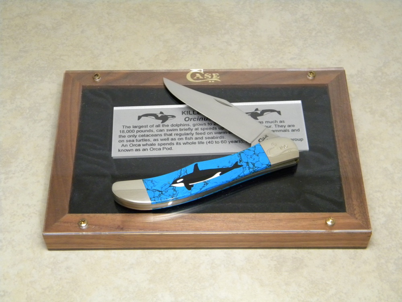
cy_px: 151
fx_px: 650
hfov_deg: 34.3
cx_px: 201
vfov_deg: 26.1
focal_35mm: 56
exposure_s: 1/23.2
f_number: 4.1
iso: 400
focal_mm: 10.1
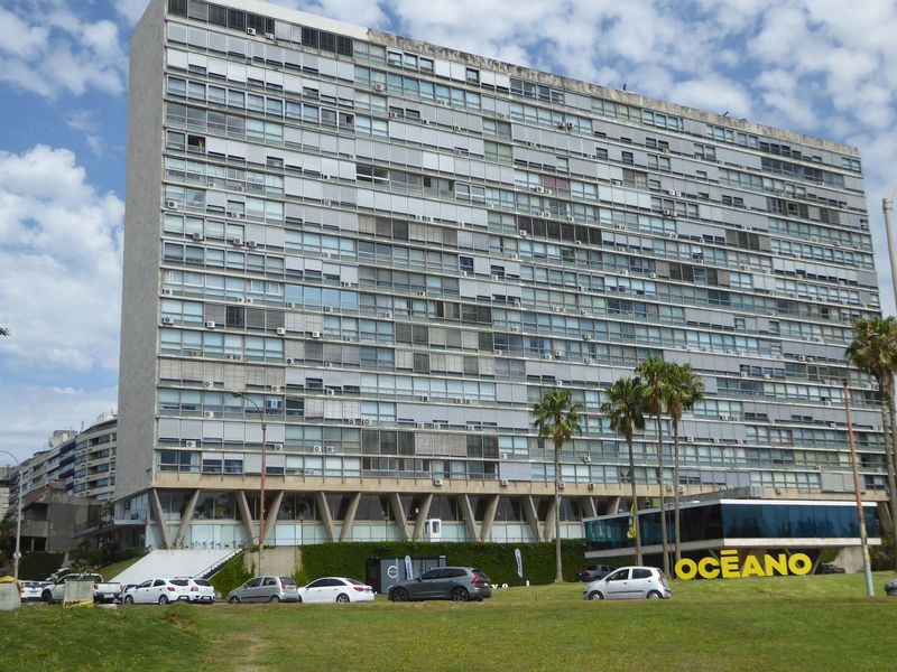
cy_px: 336
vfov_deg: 34.3
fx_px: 1088
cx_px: 448
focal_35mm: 42
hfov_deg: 44.8
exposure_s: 1/1000
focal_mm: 7.2
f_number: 3.8
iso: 80
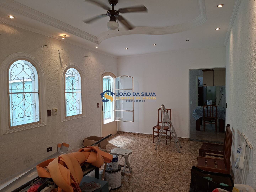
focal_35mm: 23
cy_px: 96
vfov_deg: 58.9
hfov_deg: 73.9
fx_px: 170
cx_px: 128
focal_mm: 5.54
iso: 100
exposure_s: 1/120
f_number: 1.8
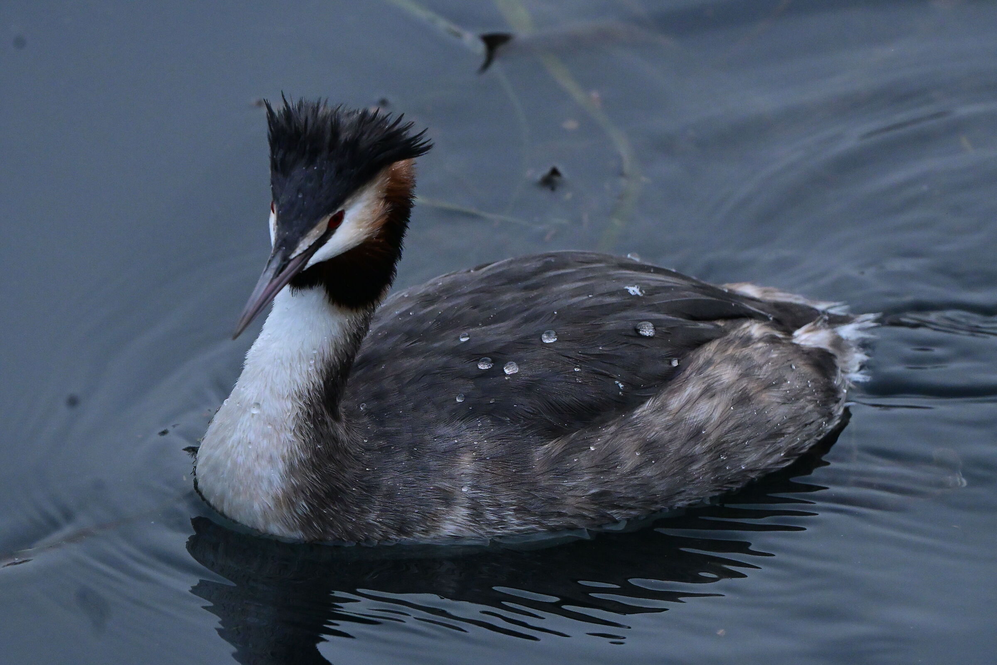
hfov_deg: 2.3
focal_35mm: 900
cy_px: 332
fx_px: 24923
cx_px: 498
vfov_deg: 1.5
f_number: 8
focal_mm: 600
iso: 5000
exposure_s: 1/2000
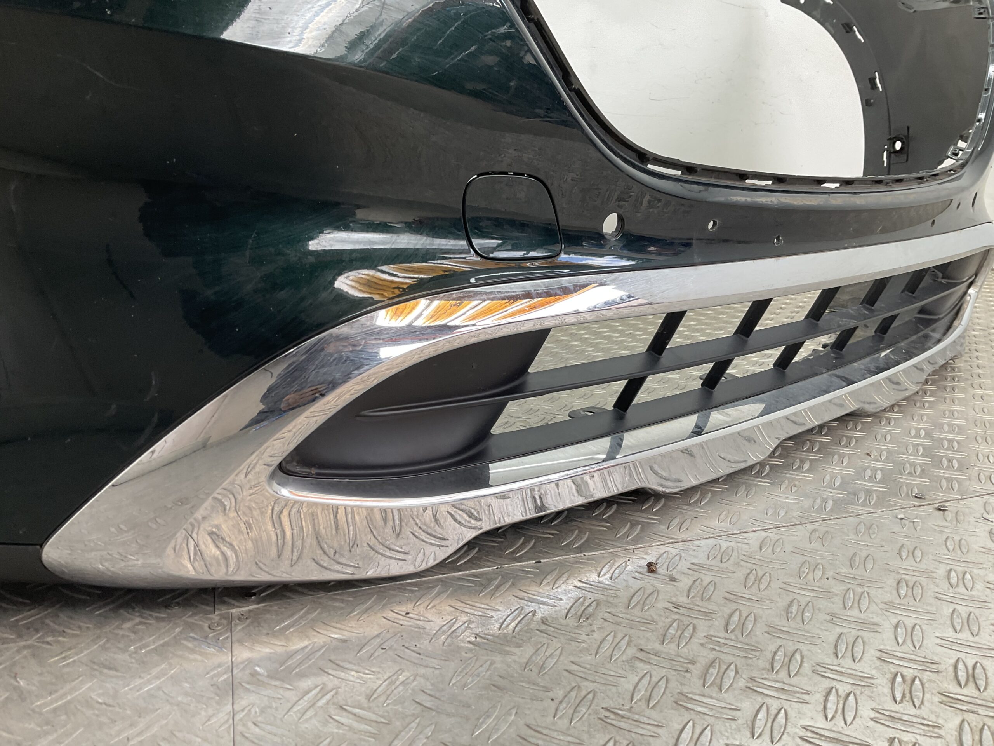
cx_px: 497
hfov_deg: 61.7
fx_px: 833
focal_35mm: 29
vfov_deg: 48.2
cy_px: 373
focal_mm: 3
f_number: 1.8
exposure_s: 1/100
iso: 32
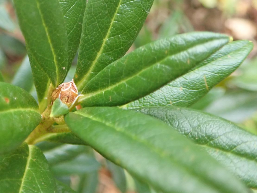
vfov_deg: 26.2
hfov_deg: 34.7
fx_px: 401
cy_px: 22
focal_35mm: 54
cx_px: 61
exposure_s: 1/125
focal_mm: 5.5
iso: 320
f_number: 2.3
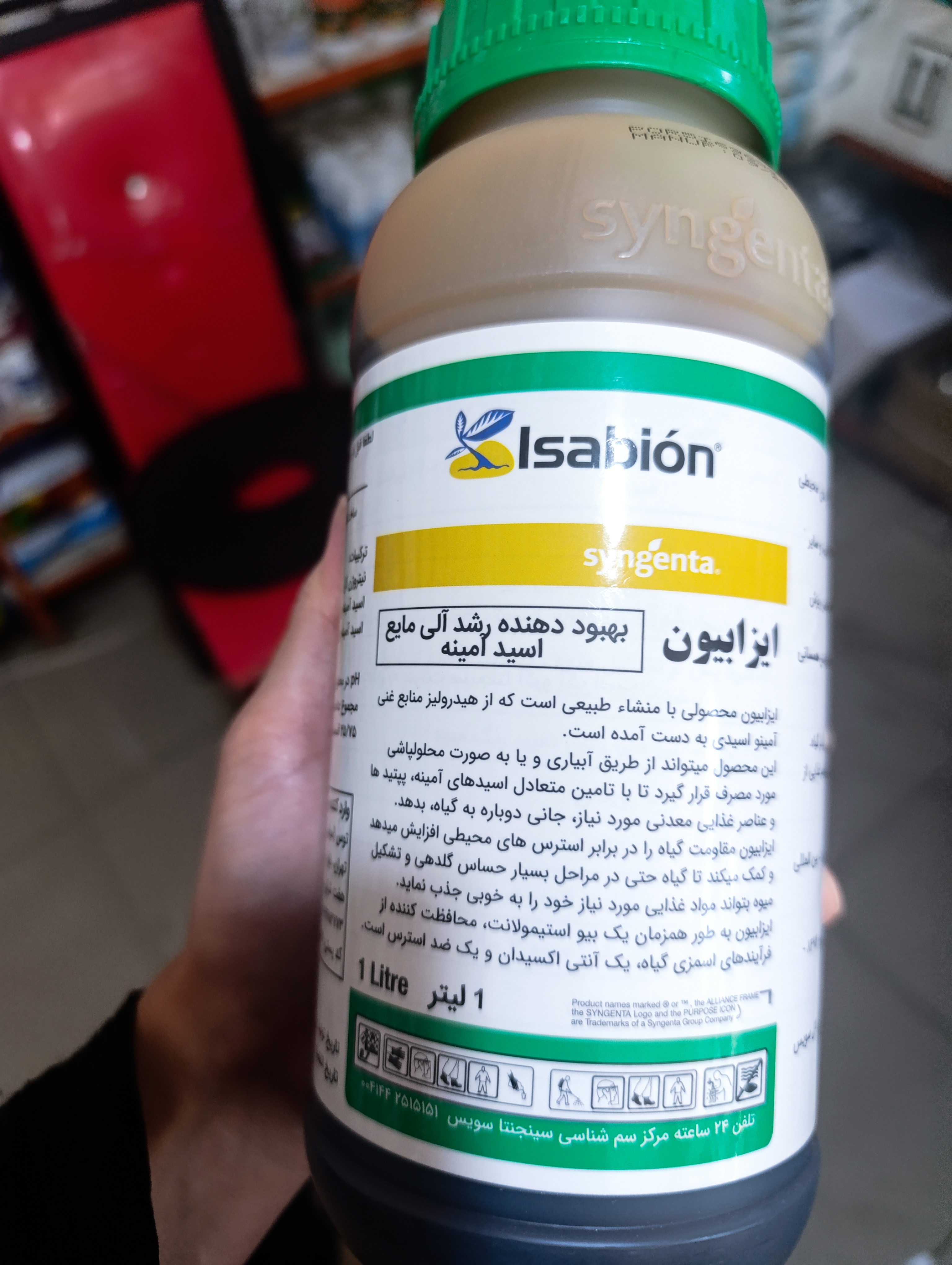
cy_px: 632
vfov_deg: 73.8
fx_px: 841
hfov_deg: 59.0
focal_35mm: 23
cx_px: 476
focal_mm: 6.14
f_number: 1.6
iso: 1000
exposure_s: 1/100
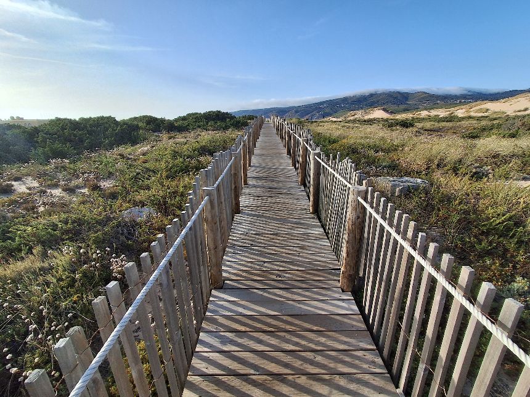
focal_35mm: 16
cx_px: 265
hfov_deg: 94.5
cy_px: 198
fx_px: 245
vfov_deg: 78.1
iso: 40
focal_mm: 1.64
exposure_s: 1/1493
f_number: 2.2
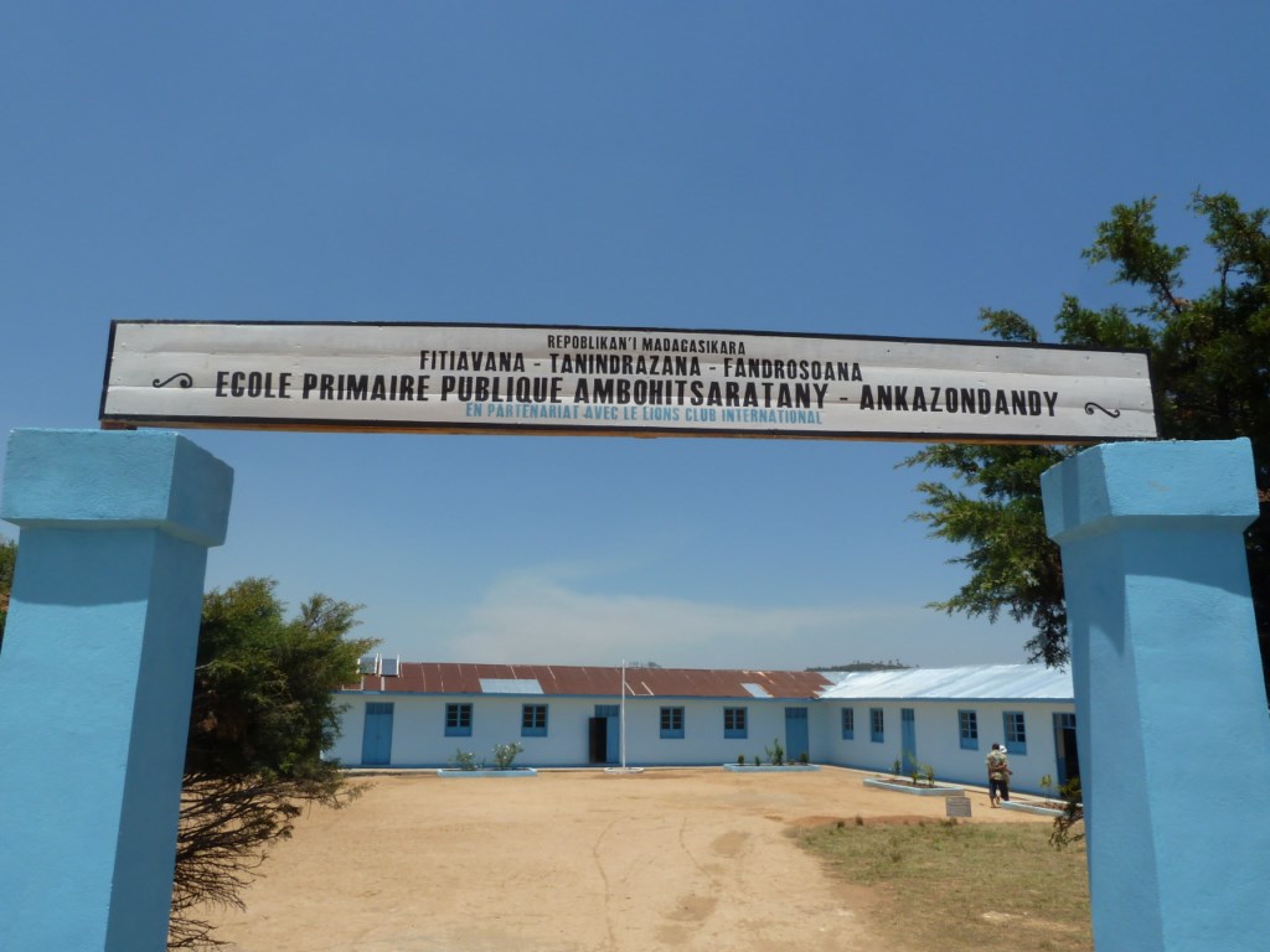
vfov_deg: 54.9
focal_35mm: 25
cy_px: 476
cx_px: 635
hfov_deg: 69.4
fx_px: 917
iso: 80
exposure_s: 1/400
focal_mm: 4.1
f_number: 5.6
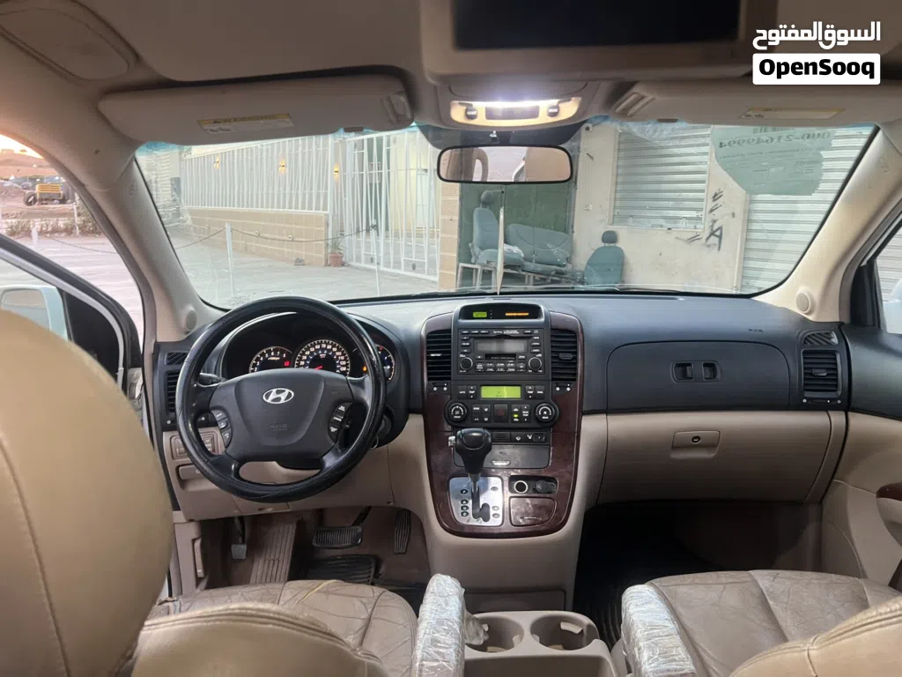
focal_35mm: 26
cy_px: 338
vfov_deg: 53.1
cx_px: 451
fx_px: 677
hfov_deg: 67.3
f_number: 1.5
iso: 100
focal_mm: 5.7
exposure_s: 1/49
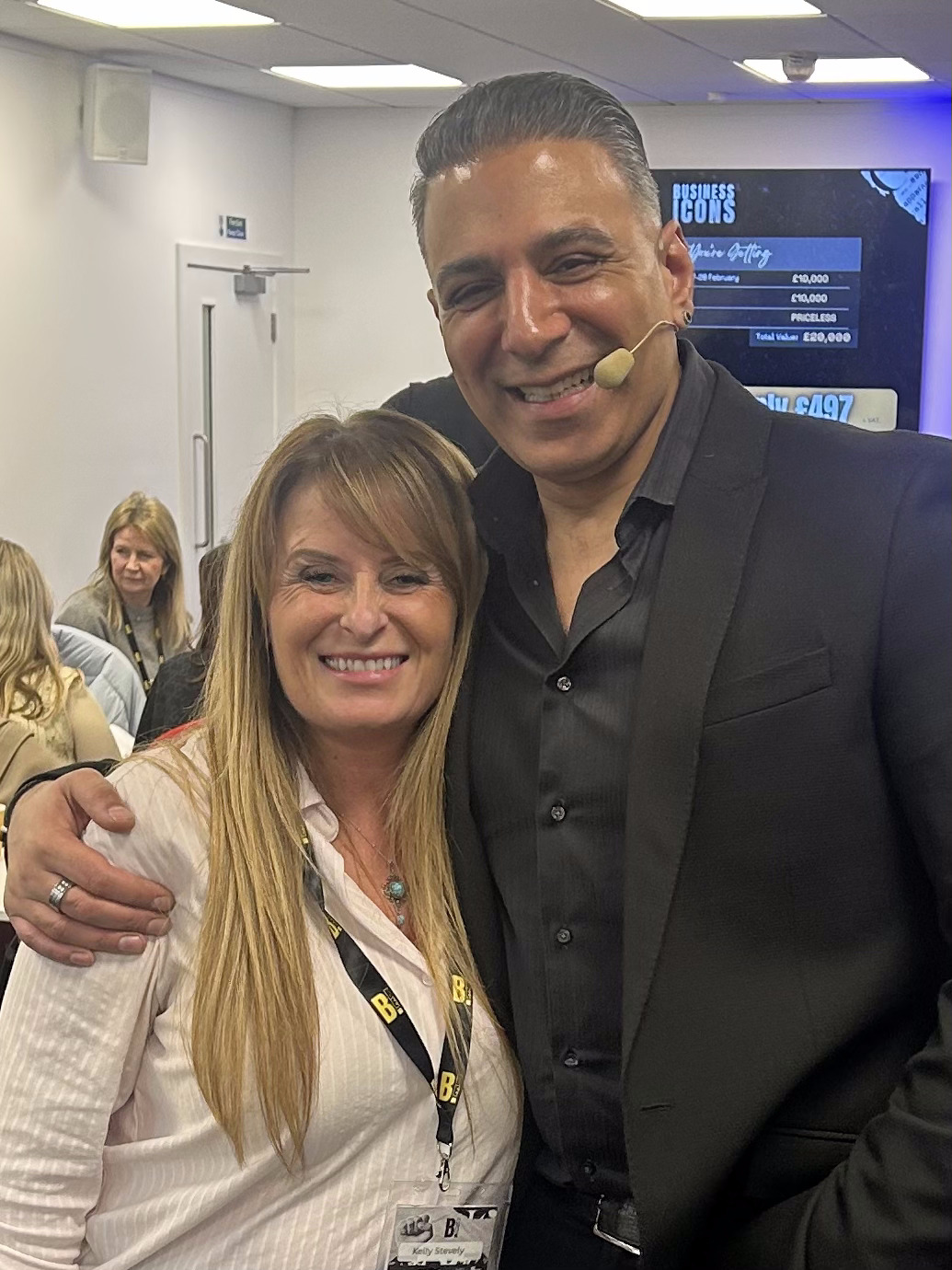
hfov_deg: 53.1
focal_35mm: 26
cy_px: 635
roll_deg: -2.5
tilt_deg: -14.0
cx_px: 476
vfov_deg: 67.3
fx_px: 953
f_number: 1.5
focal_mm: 5.7
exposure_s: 1/50
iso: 64
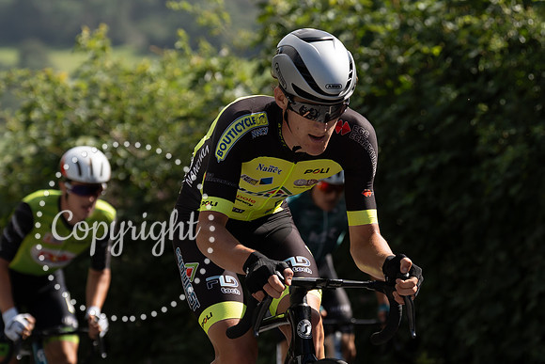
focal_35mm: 238
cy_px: 136
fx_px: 3604
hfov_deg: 8.6
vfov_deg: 5.8
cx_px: 230
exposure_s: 1/1000
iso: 100
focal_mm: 109
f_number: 3.5
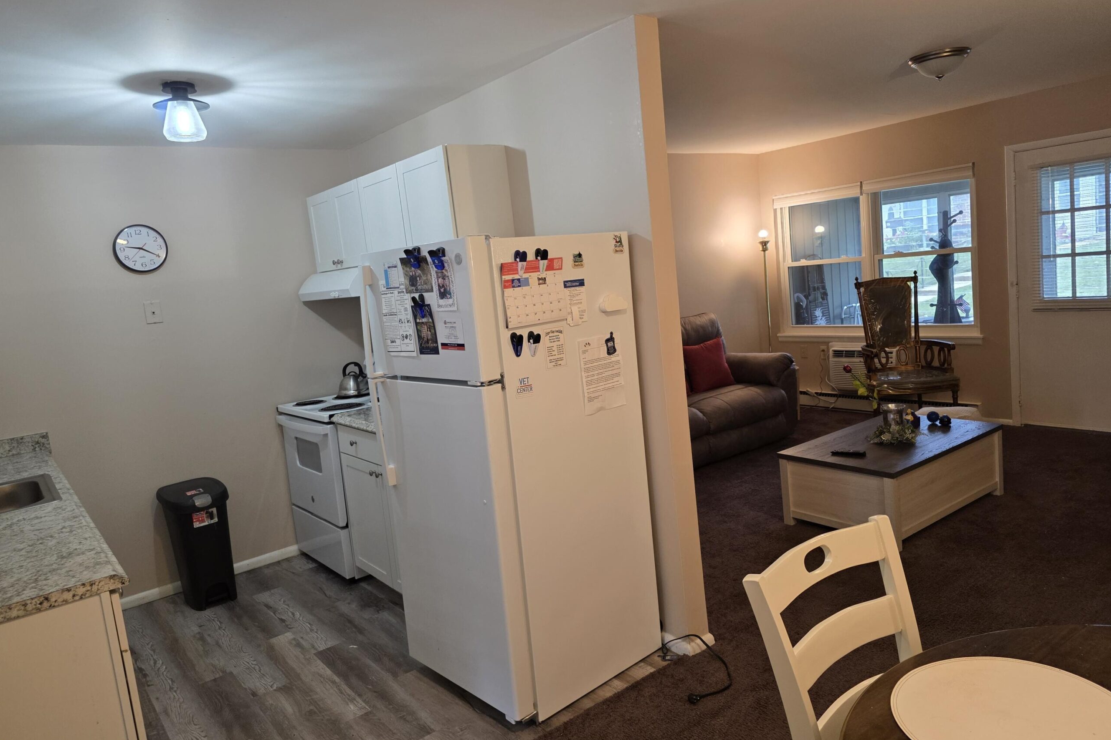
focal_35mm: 24
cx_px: 556
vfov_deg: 53.1
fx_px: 741
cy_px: 374
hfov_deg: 73.7
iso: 320
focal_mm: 6.3
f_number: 1.7
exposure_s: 1/120
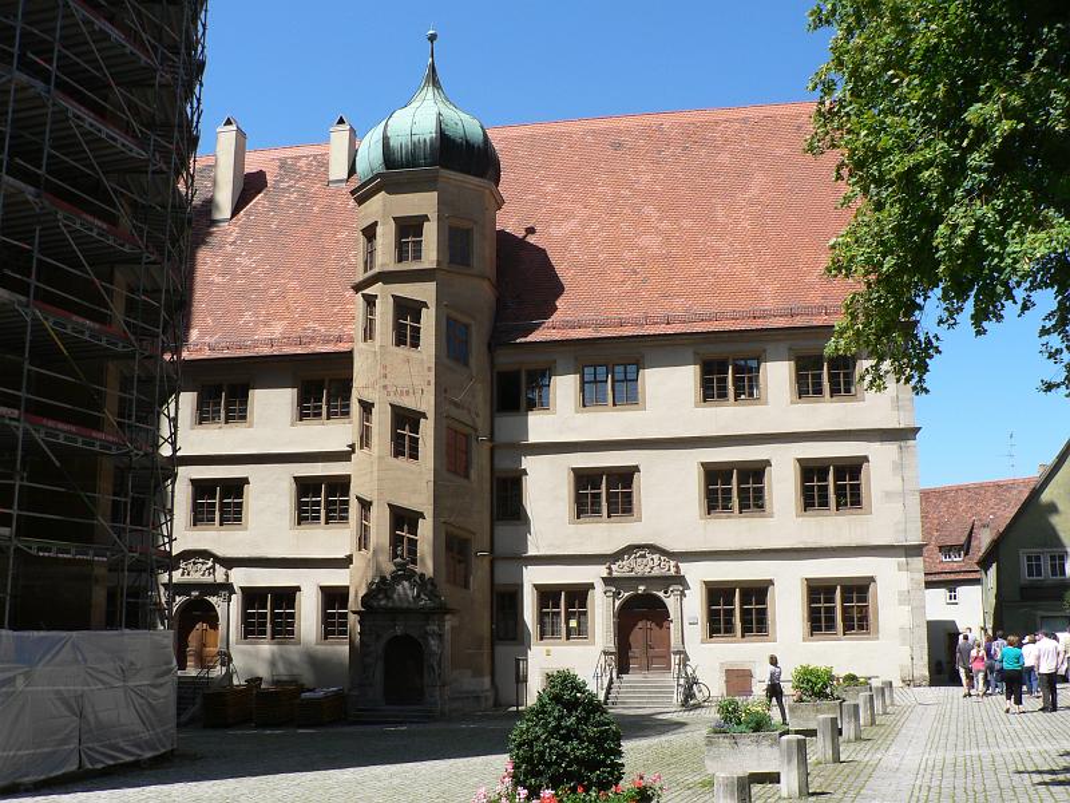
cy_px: 402
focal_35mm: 36
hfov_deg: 51.4
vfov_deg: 39.7
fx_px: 1113
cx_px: 535
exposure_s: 1/400
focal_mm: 6
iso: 80
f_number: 5
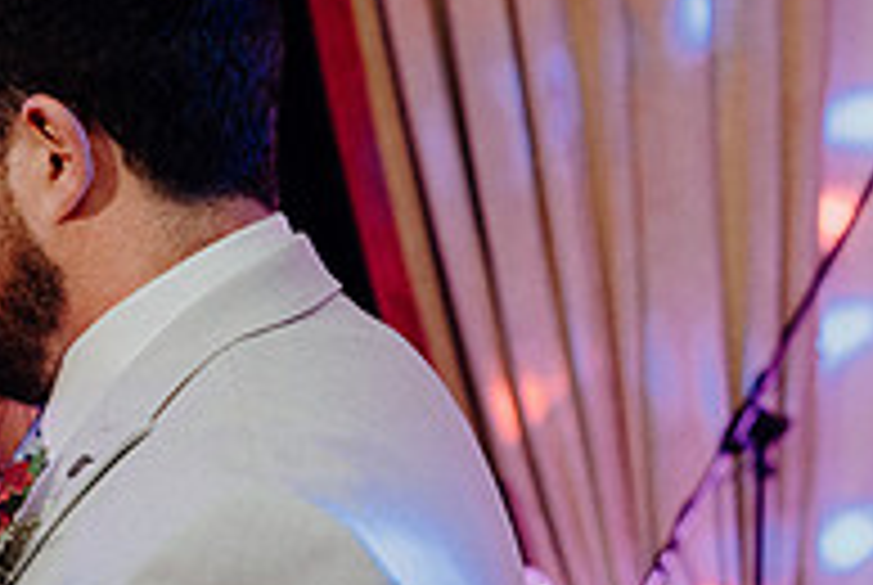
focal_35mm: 173
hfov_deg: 11.6
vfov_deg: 7.9
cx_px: -144
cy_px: 547
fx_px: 4202
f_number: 3.5
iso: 2500
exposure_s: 1/160
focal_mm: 58
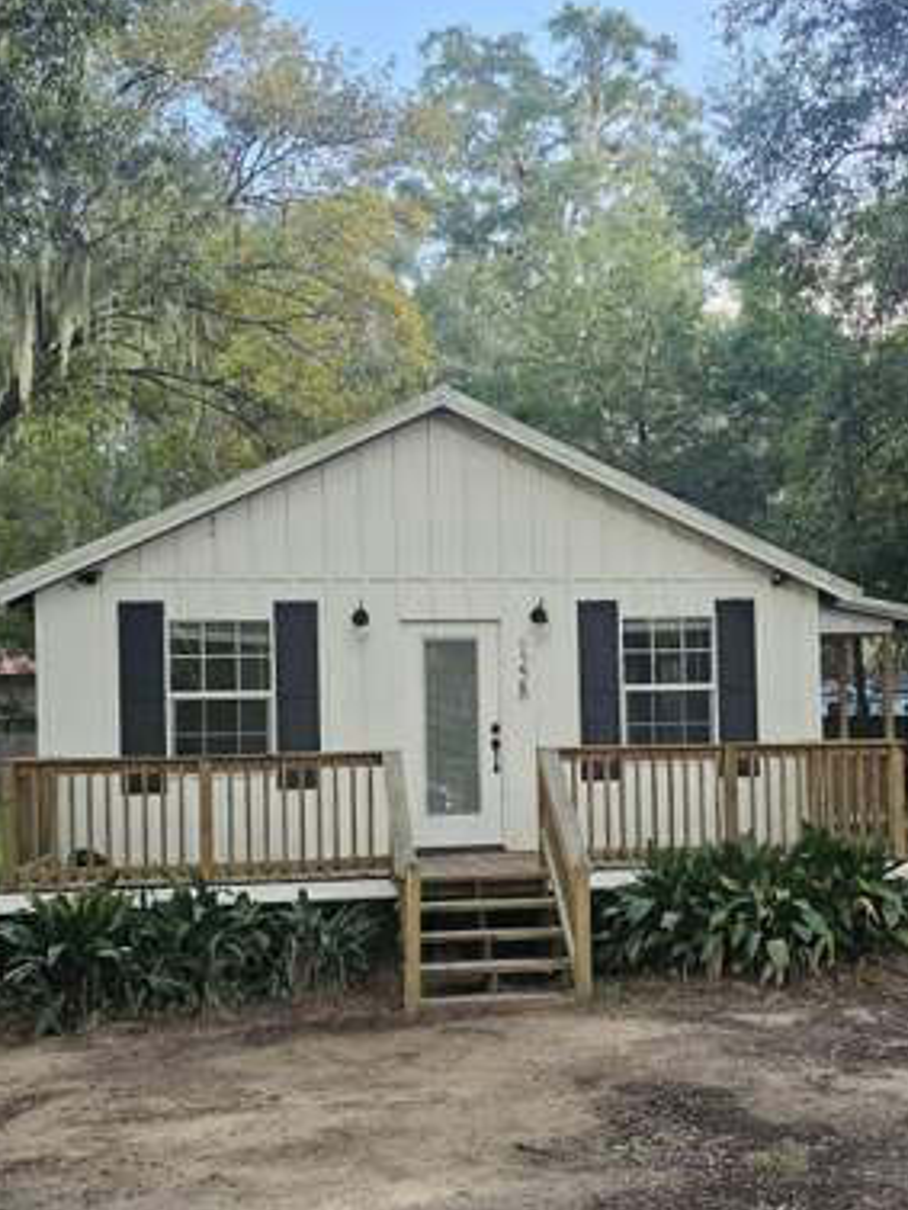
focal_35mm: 39
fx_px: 1363
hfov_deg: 36.8
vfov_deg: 47.6
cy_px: 725
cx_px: 497
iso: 64
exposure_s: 1/180
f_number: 1.7
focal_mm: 6.3
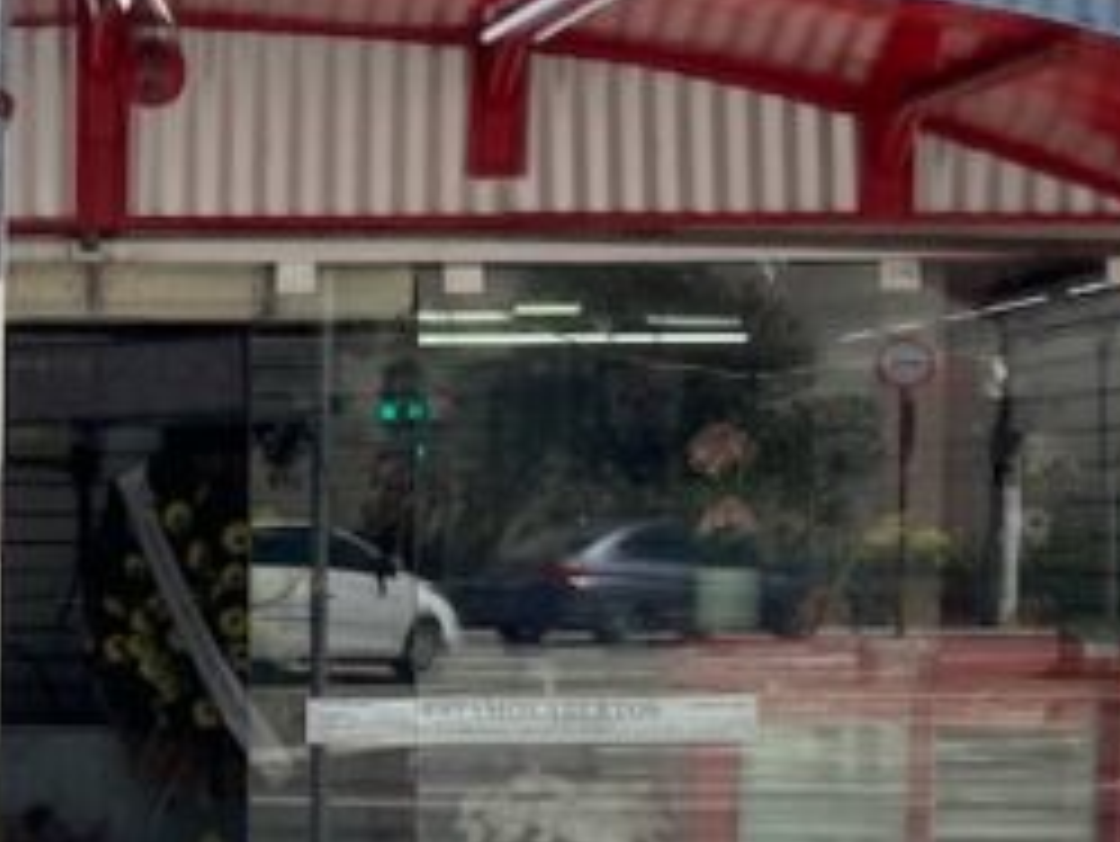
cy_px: 635
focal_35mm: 115
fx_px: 3723
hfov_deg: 16.5
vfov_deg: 12.8
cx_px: -180
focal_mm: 3.99
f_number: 1.8
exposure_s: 1/1453
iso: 20
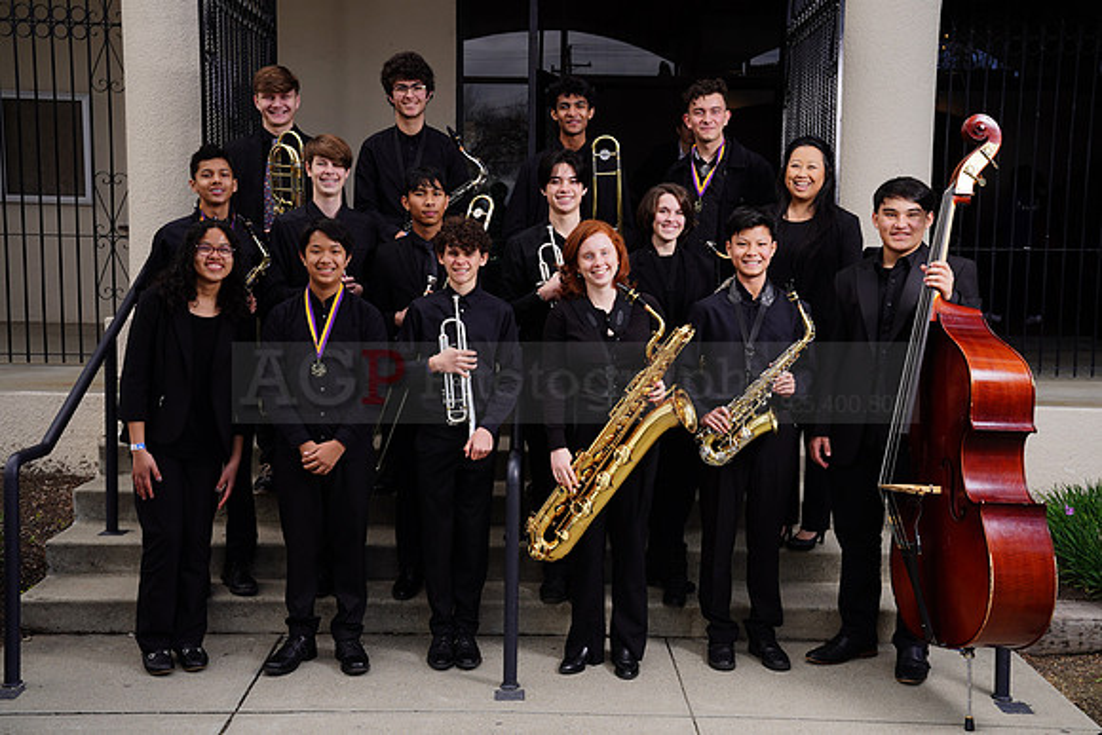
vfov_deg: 31.9
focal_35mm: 42
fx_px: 1286
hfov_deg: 46.4
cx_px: 551
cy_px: 368
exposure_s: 1/200
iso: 100
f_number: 7.1
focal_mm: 42
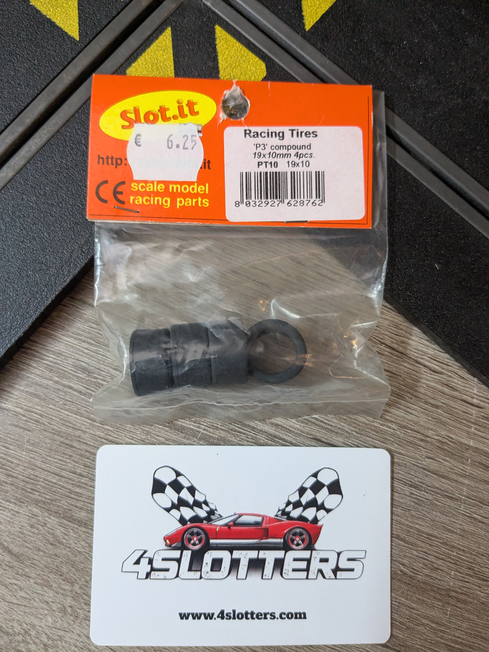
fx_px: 509
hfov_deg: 51.4
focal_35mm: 27
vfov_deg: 65.3
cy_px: 326
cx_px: 244
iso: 652
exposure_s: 1/99.9
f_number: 1.73
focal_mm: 4.38
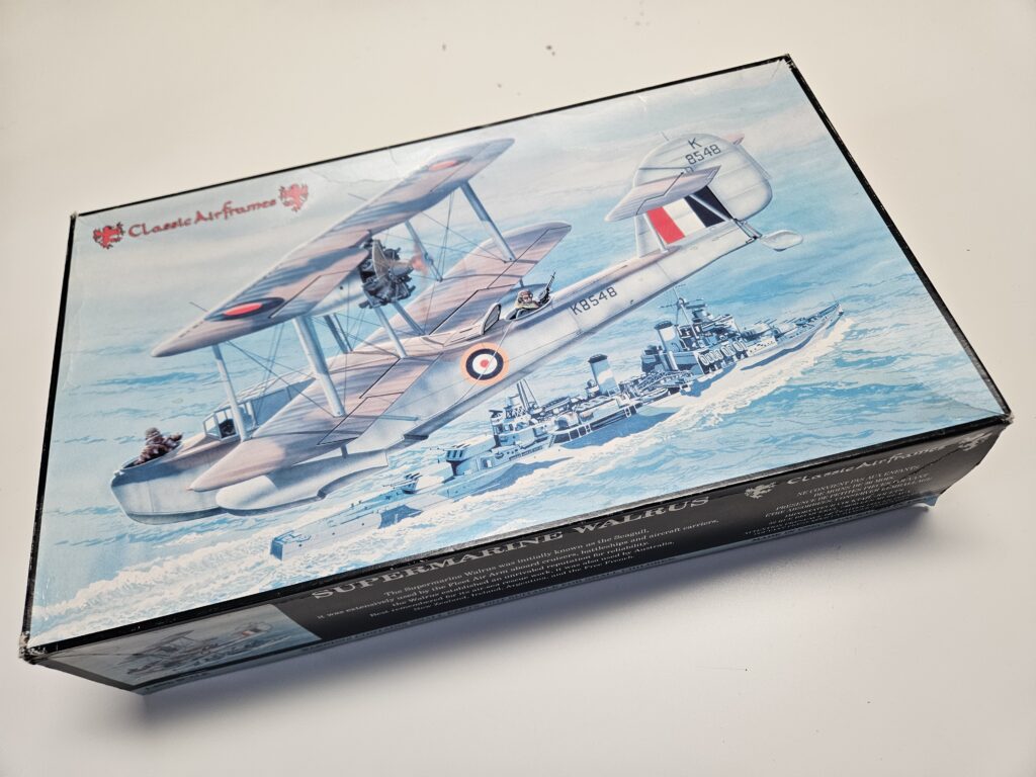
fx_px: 688
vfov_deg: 58.9
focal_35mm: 23
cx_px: 518
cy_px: 388
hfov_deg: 73.9
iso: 200
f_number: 1.8
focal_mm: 5.4
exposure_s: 1/120
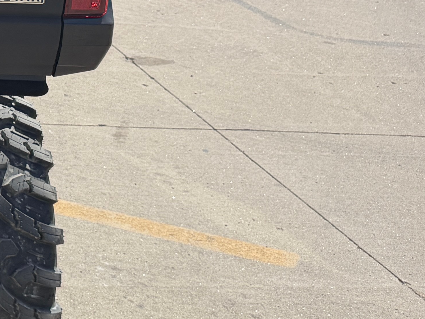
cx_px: -285
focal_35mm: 93
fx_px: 1142
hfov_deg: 17.9
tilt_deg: -10.7
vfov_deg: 15.3
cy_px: -67
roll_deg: -2.9
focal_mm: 6.76
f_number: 1.78
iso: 100
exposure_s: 1/3759
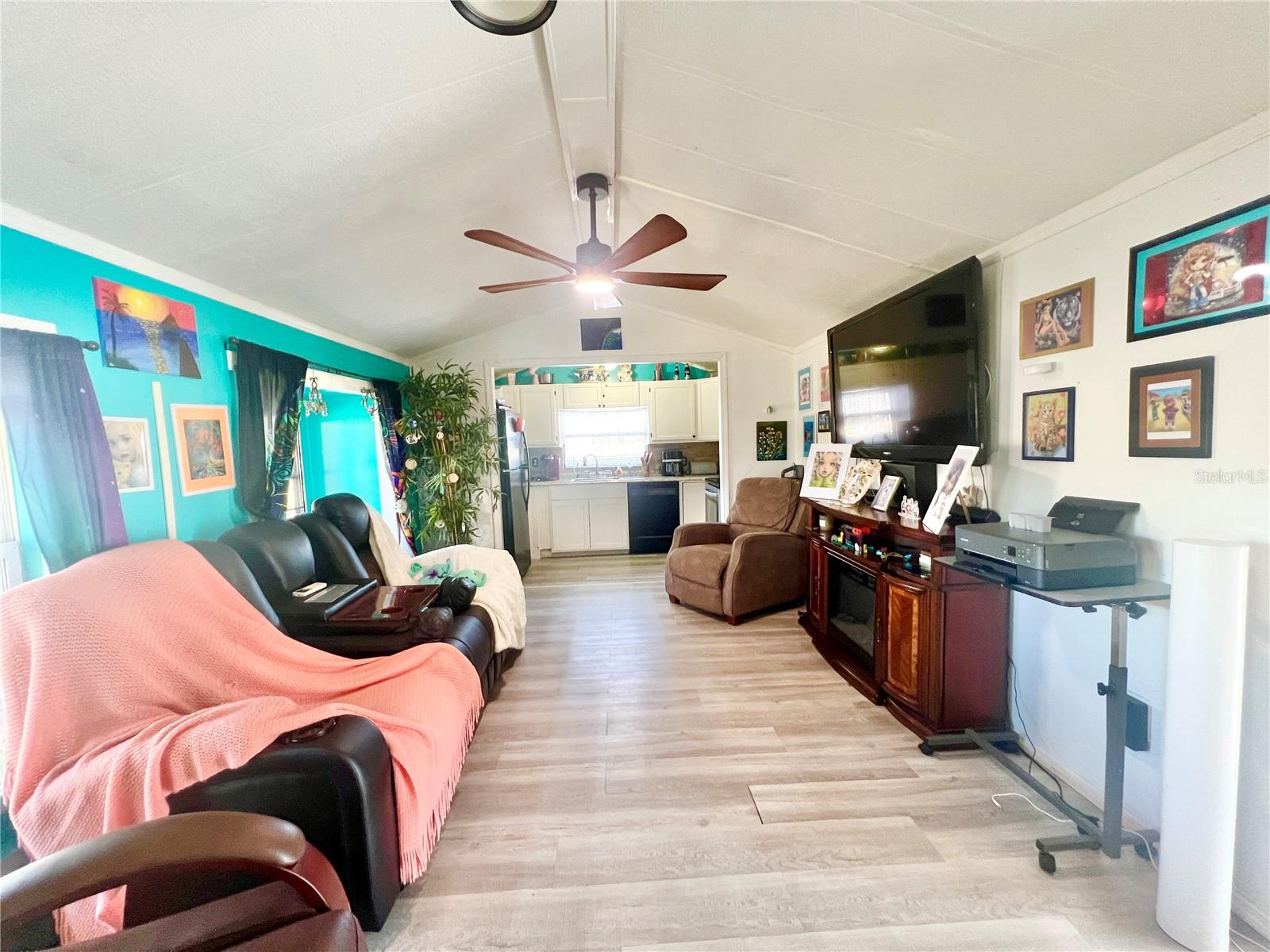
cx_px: 635
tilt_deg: -4.3
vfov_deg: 89.9
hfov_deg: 106.2
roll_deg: +1.9
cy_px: 476
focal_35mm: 13
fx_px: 477
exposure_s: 1/60
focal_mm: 1.57
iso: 250
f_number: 1.8
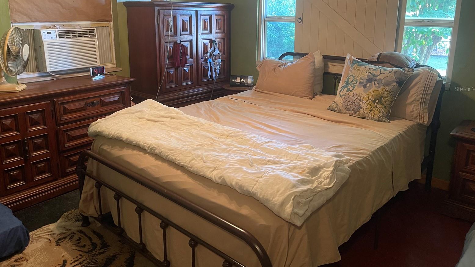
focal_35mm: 28
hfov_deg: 67.9
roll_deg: -0.6
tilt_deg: -13.5
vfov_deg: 41.0
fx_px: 353
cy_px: 89
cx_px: 239
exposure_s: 1/60
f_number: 1.6
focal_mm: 5.1
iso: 320
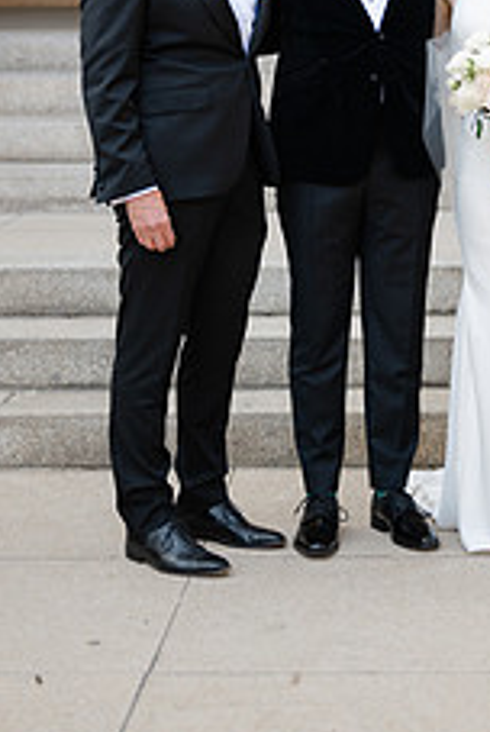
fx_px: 2015
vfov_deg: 20.3
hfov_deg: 13.7
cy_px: 113
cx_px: 480
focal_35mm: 99
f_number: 2
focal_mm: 50
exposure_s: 1/320
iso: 64
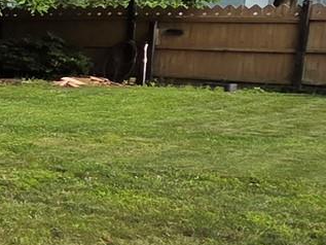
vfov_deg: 17.6
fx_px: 791
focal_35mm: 84
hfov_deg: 13.4
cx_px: -530
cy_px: 129
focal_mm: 2.2
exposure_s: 1/1170
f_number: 2.2
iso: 50
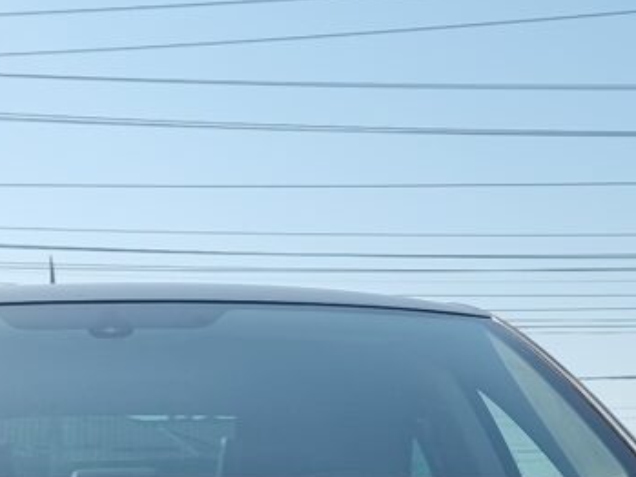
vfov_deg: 12.6
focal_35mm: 110
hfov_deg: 17.7
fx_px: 2022
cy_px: 763
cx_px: 97
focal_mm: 6.7
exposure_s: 1/1508
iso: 50
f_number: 1.8
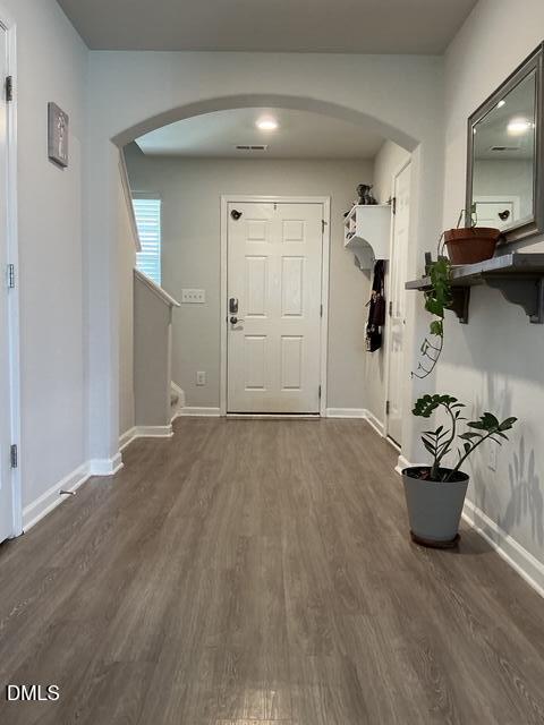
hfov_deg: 49.7
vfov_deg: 63.4
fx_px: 587
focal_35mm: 28
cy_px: 362
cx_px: 272
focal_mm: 3
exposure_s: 1/60
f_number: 1.8
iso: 125
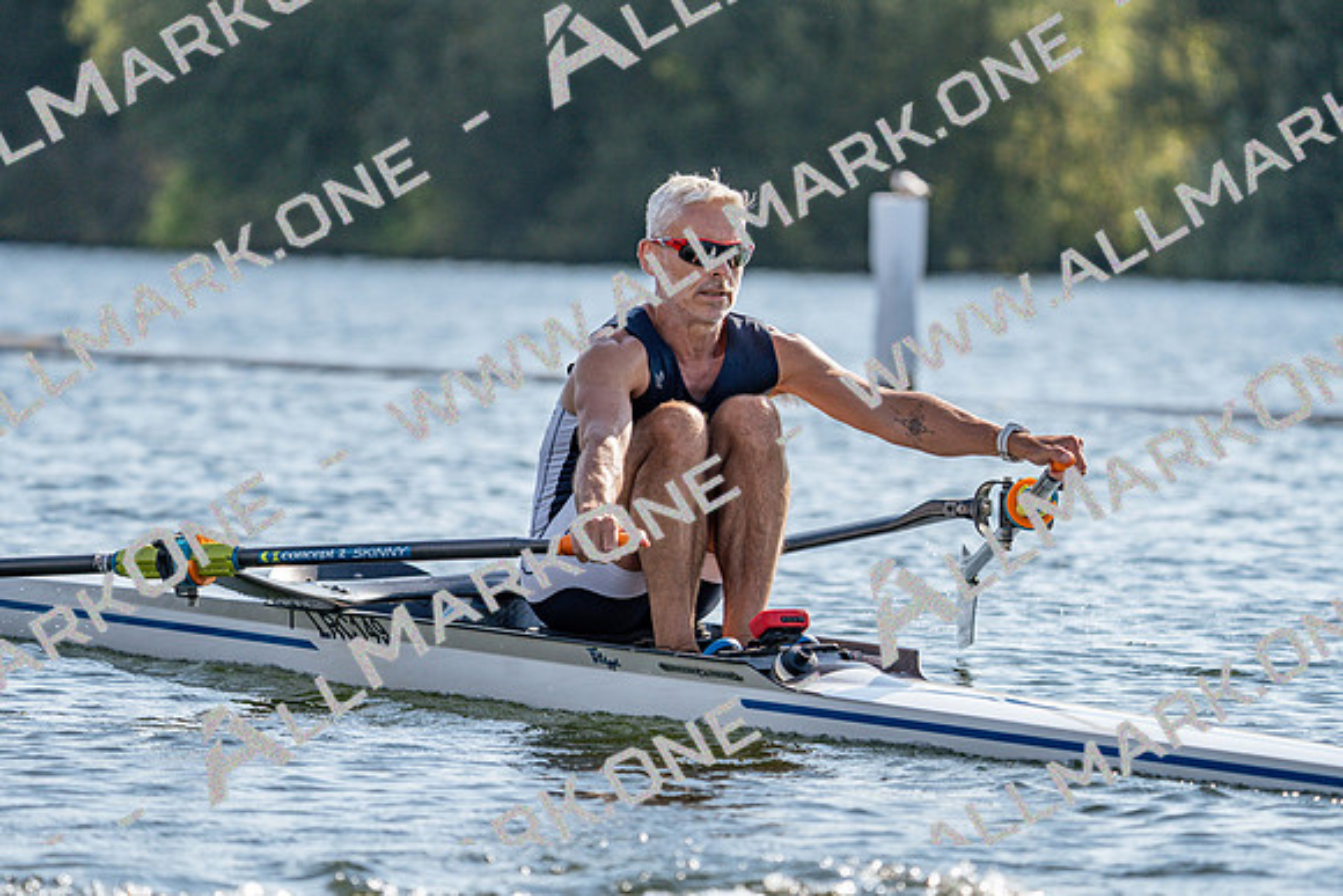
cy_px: 448
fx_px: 10448
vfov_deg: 4.9
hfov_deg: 7.4
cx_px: 672
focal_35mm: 280
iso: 250
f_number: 5.6
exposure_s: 1/1600
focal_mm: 280
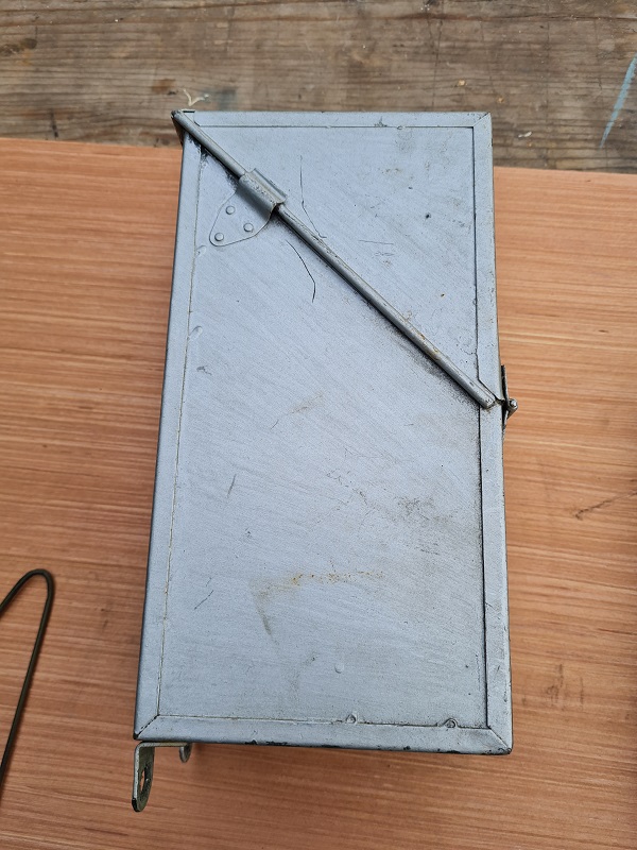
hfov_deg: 53.1
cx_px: 318
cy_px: 425
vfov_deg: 67.3
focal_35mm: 26
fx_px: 638
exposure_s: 1/389
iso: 50
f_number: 1.8
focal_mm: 5.4
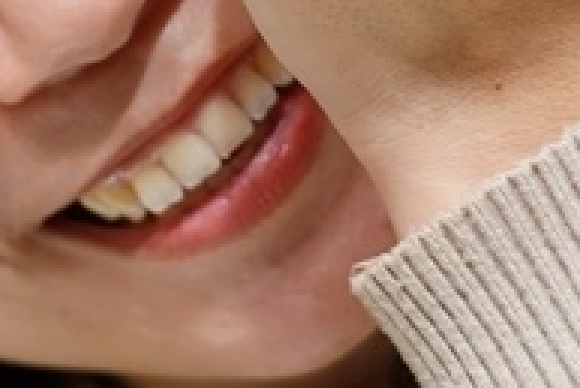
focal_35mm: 238
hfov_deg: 8.6
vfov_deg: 5.8
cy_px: -86
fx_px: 3837
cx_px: -9
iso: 100
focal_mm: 46
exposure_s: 1/60
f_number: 4
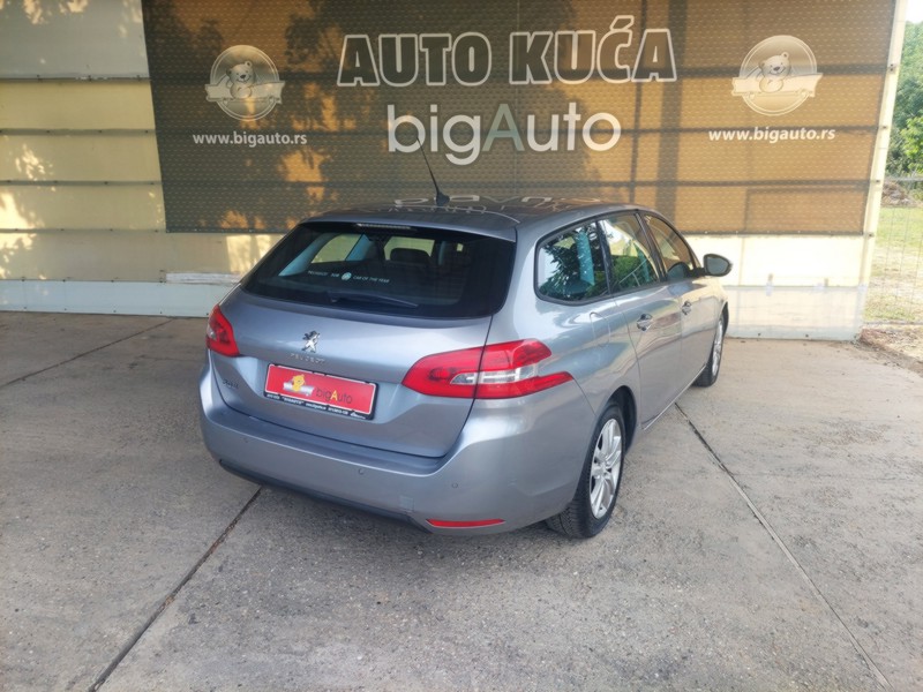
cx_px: 462
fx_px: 667
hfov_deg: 69.4
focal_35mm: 25
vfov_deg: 54.9
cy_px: 346
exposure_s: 1/284
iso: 40
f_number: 1.8
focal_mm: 5.23
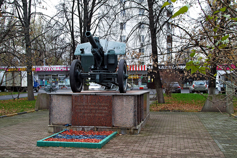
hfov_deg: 40.3
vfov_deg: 27.5
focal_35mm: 49
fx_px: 323
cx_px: 118
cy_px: 79
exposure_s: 1/60
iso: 100
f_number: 5.6
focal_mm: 29
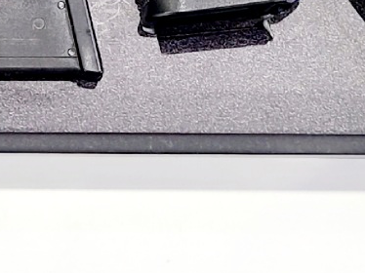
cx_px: -9
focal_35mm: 112
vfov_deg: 11.7
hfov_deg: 17.1
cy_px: -294
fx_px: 1180
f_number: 1.8
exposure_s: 1/50
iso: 160
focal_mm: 5.4
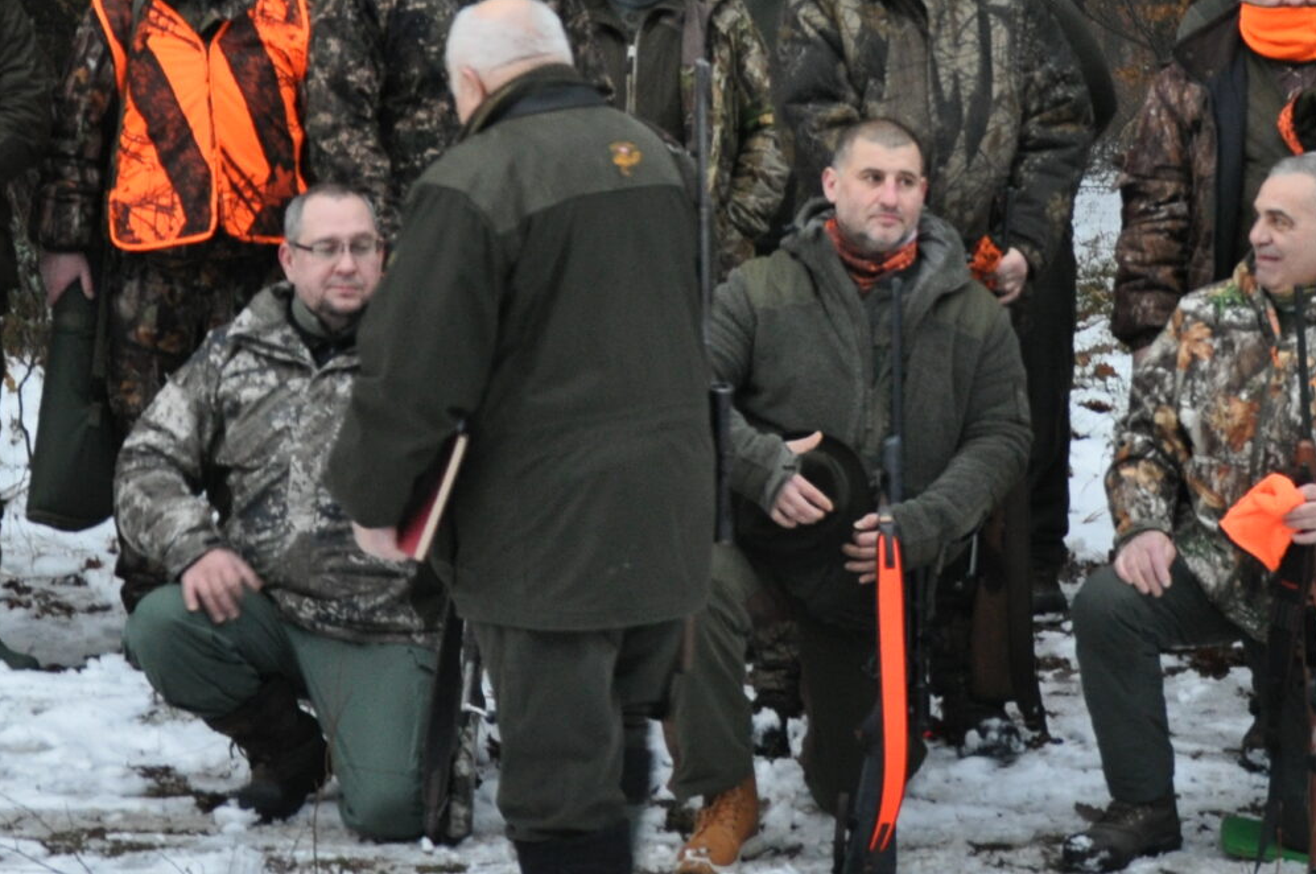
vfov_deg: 14.1
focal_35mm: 96
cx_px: 817
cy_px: 148
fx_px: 3515
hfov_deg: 21.2
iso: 800
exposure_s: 1/60
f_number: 4
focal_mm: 25
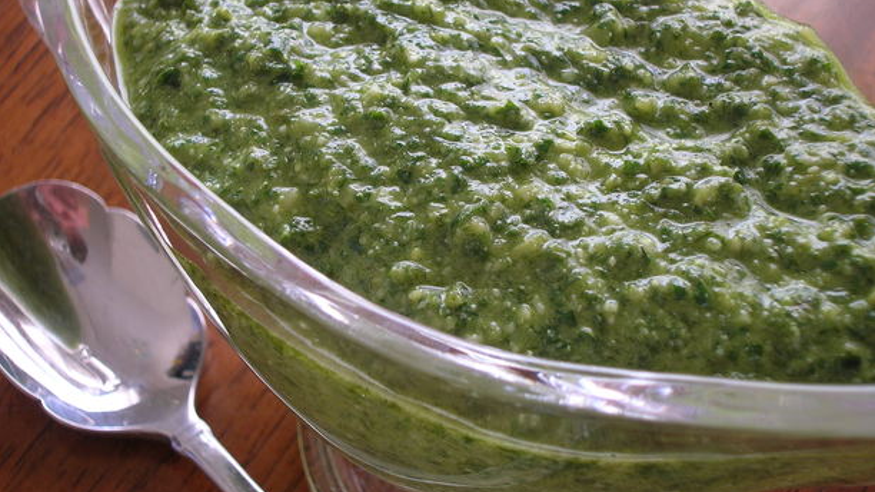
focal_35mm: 59
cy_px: 197
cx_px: 438
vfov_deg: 20.3
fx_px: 1369
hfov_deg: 35.5
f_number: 3.4
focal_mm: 9
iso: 50
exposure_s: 1/15
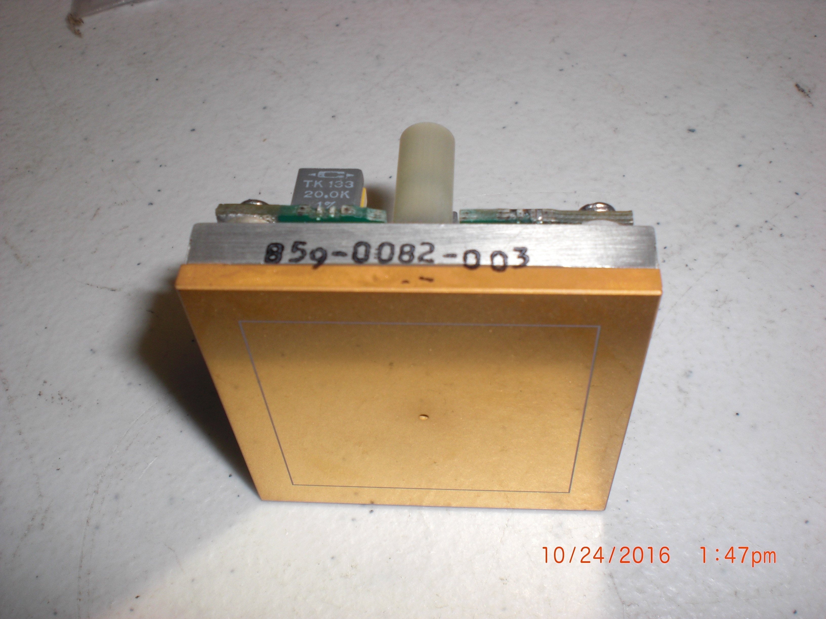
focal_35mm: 38
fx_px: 907
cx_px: 413
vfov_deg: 37.7
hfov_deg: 49.0
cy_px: 310
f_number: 5.6
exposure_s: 1/60
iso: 64
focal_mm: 6.3
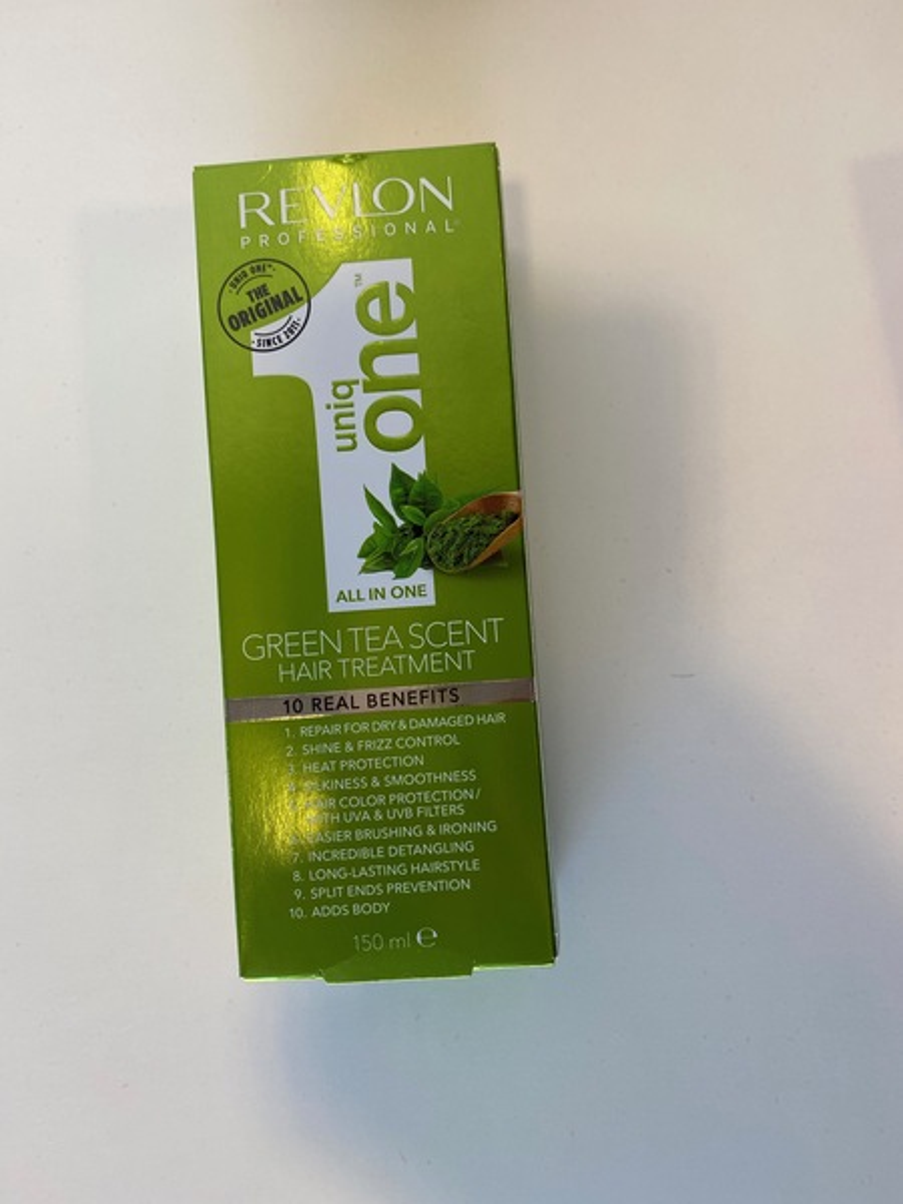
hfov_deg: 53.1
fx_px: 904
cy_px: 602
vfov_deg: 67.3
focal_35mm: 26
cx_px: 452
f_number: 1.8
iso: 40
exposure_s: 1/100
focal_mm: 4.25
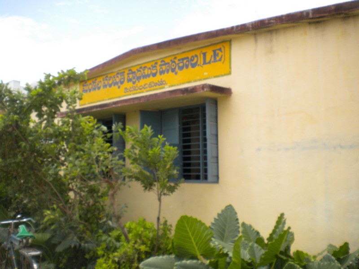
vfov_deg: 40.7
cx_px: 180
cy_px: 134
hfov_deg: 52.6
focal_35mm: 35
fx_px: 363
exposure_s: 1/497
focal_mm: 6.3
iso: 113
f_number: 4.6
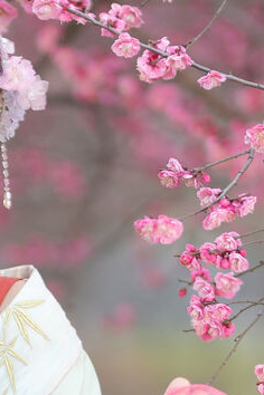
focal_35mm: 432
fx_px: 4752
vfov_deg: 4.8
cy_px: 478
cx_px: -21
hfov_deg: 3.2
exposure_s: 1/500
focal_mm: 85
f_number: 1.4
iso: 100
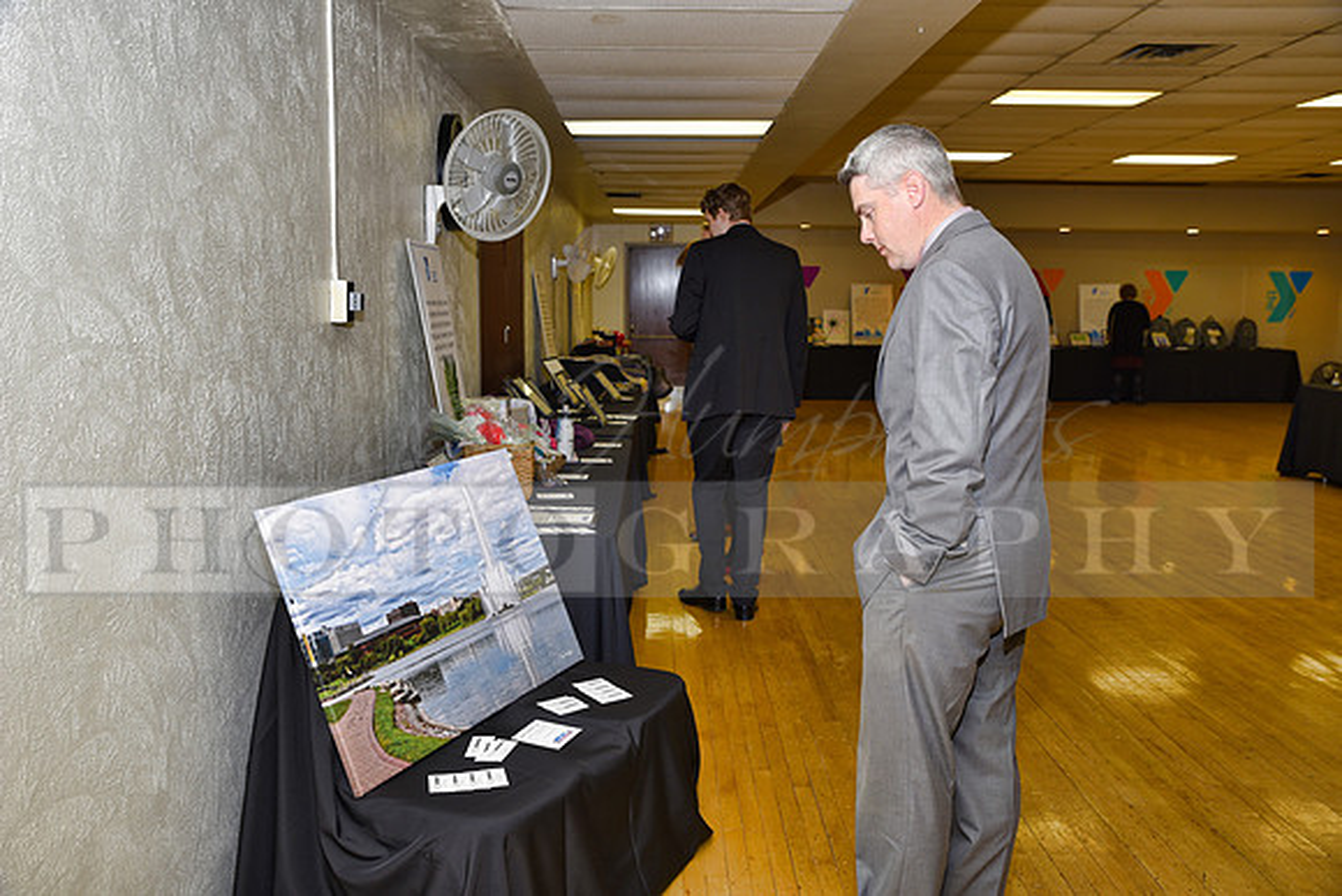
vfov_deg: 42.3
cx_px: 671
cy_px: 448
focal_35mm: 31
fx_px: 1156
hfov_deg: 60.3
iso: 200
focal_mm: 31
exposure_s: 1/60
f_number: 5
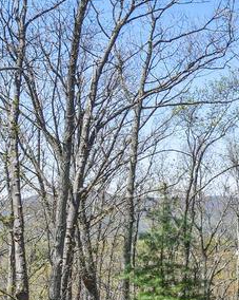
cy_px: 234
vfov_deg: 30.3
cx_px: 357
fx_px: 540
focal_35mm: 61
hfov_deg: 21.2
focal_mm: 12
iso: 100
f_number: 8
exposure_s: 1/250
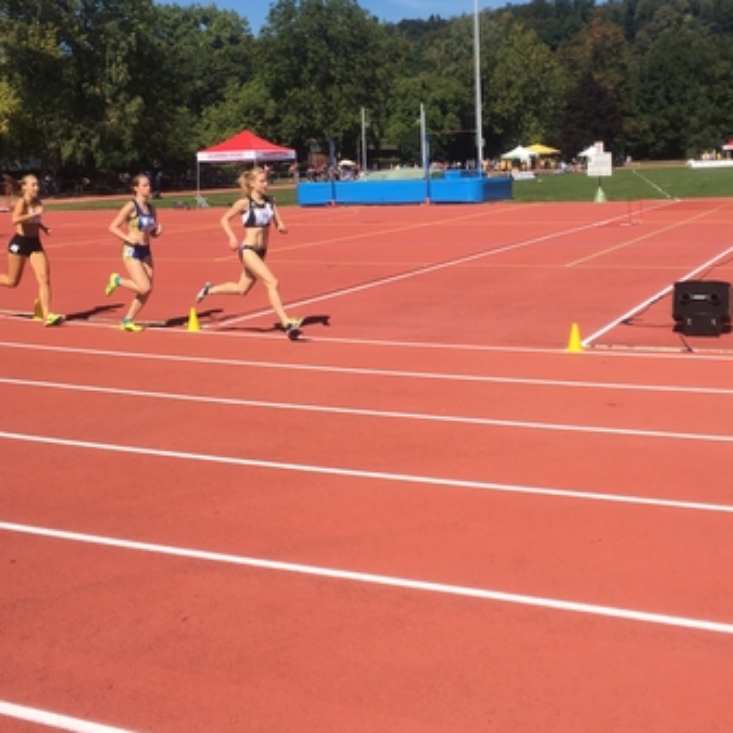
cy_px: 304
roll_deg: +3.3
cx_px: 409
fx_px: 982
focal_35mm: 41
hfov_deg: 40.9
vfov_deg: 40.8
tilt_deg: -5.8
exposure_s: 1/1508
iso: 25
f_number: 2.2
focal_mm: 4.15
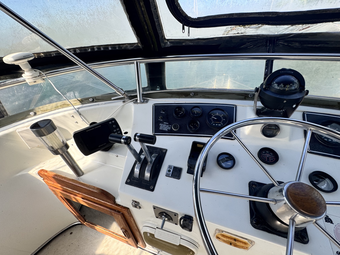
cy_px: 128
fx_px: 138
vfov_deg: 85.7
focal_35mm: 14
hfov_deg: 102.1
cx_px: 170
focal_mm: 2.22
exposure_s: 1/293
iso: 40
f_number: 2.2
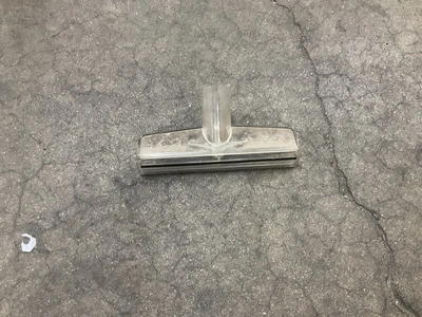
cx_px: 211
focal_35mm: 29
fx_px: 354
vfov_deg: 48.2
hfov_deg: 61.7
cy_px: 158
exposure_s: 1/40
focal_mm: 3
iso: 250
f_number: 1.8
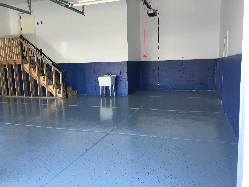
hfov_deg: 61.7
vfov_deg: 48.2
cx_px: 124
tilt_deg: -8.9
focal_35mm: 29
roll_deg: +2.5
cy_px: 94
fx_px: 209
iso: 25
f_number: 2.2
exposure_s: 1/60
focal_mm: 4.15
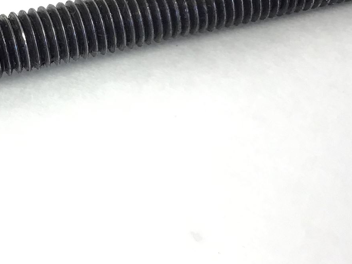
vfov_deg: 18.1
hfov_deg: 23.8
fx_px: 814
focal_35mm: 80
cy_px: 16
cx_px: 42
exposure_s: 1/30
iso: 32
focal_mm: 3.3
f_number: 2.4
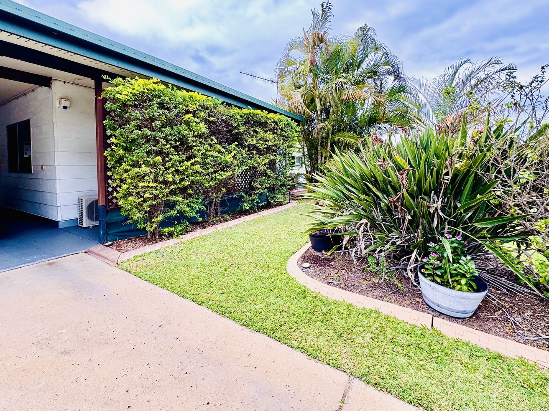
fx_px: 254
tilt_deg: -2.9
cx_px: 265
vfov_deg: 77.6
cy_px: 176
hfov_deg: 94.5
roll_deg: +0.2
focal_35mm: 16
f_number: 2.2
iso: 40
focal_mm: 2.22
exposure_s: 1/120
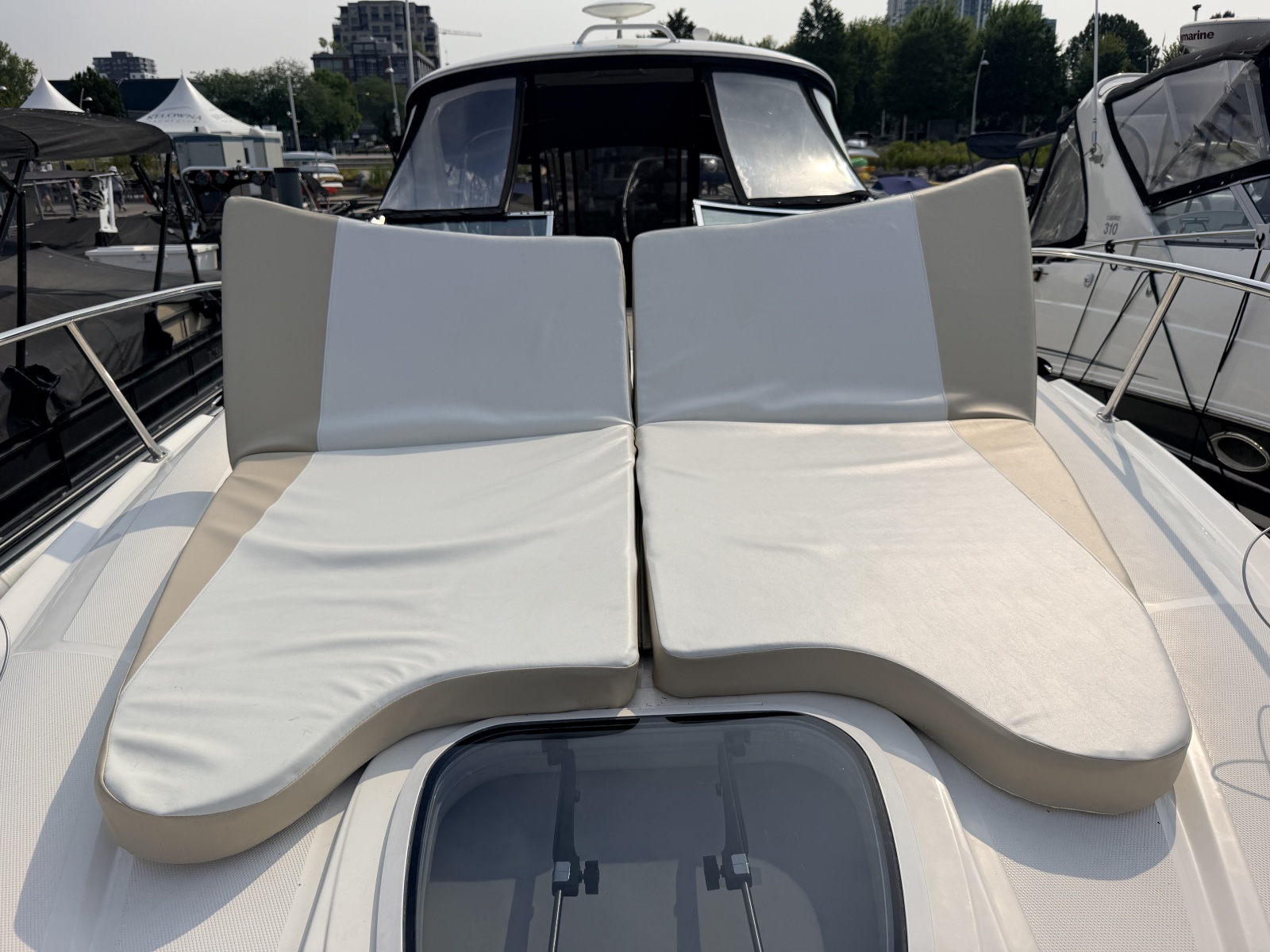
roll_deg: +1.7
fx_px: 881
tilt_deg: -19.6
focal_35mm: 24
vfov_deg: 56.8
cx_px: 635
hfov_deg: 71.6
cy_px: 476
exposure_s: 1/14286
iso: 80
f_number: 1.78
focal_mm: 6.76
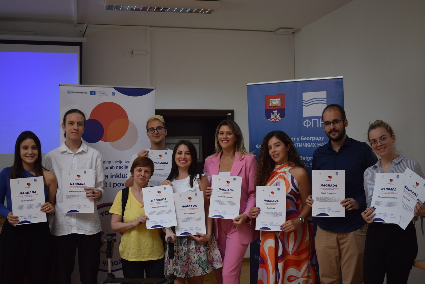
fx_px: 567
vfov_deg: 28.1
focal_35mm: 48
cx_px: 212
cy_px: 142
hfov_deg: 41.1
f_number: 4.5
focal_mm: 32
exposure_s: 1/80
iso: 400
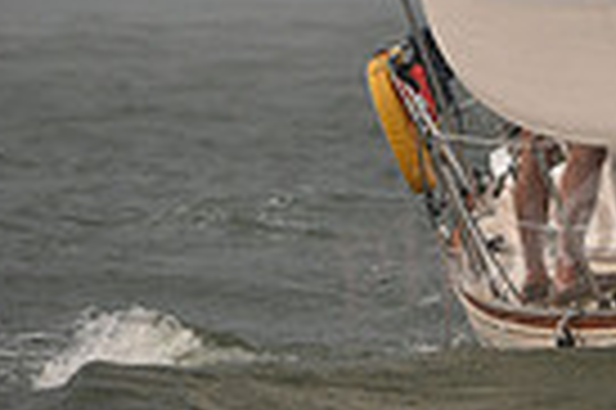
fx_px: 9434
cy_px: -88
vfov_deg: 2.5
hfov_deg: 3.7
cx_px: 1201
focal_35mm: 552
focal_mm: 130
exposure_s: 1/500
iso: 400
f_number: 4.5
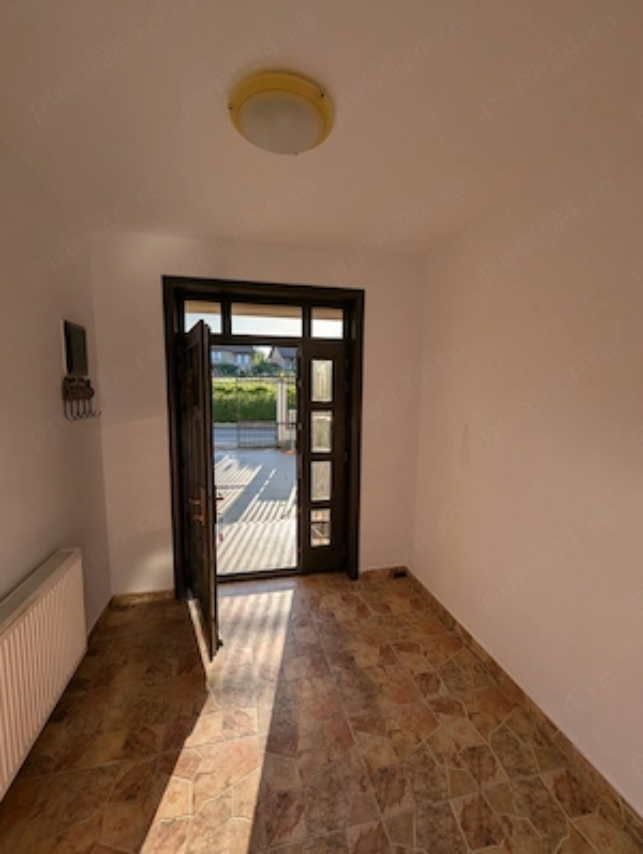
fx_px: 321
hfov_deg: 90.1
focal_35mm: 13
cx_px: 322
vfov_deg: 106.1
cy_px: 427
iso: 43
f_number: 2.2
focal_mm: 1.95
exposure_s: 1/672
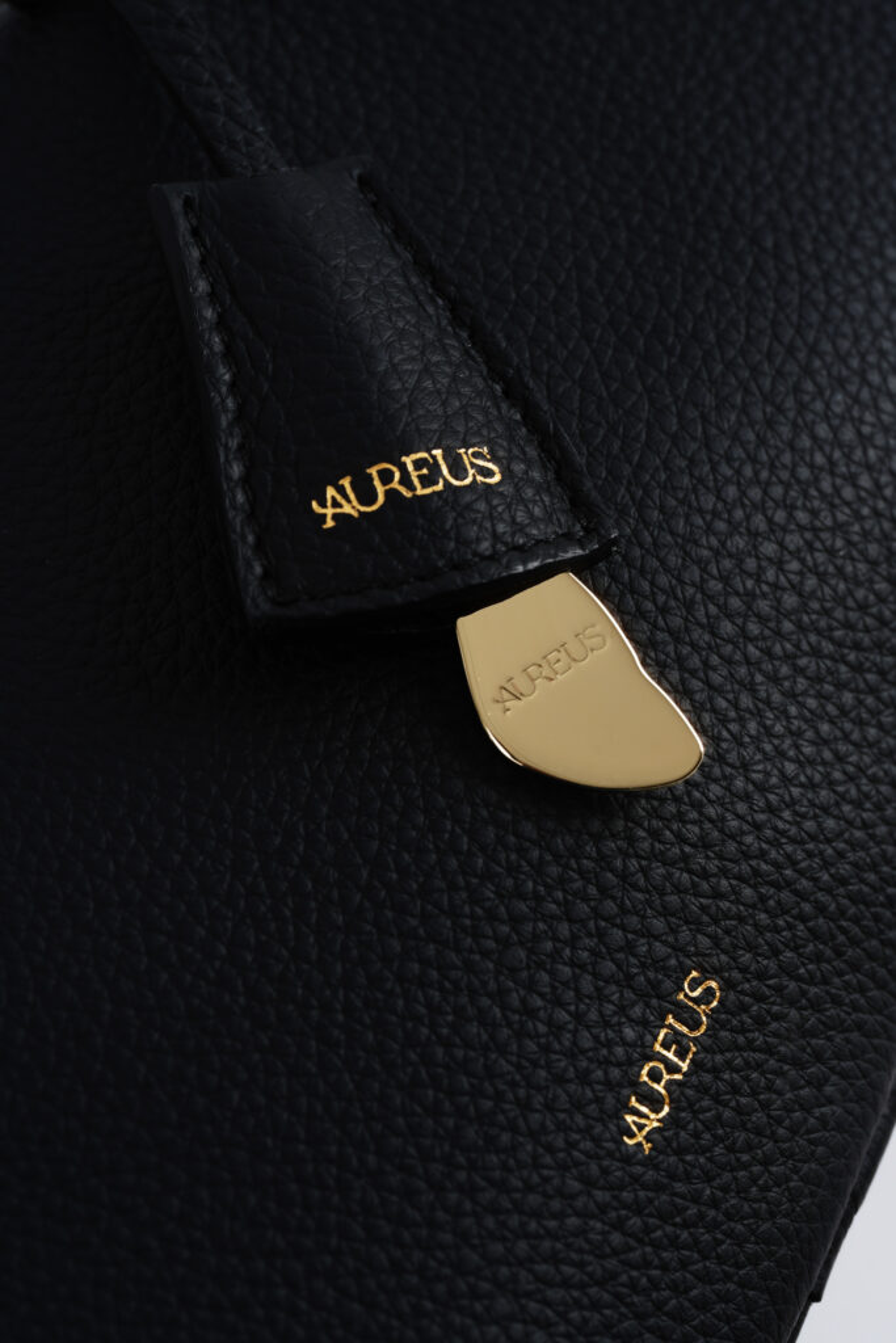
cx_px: 448
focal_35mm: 105
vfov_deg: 19.5
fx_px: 3918
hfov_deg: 13.0
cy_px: 672
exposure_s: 1/4
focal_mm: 105
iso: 100
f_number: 8
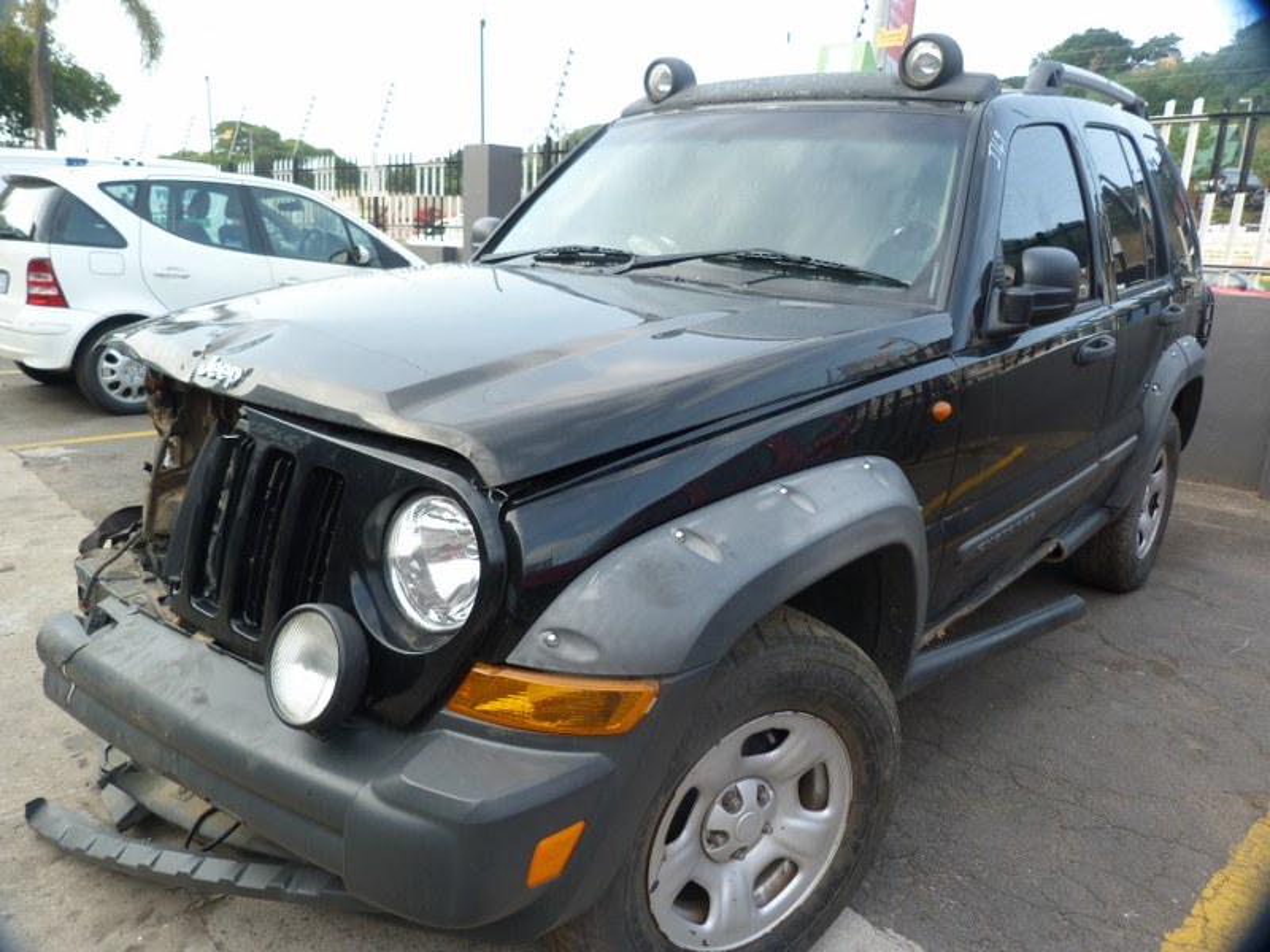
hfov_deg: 69.4
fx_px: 917
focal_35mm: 25
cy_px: 476
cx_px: 635
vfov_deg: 54.9
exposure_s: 1/125
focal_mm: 4.5
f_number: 3.2
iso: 80
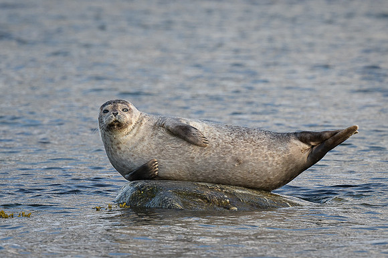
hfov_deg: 3.6
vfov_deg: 2.4
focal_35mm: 570
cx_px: 114
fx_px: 6145
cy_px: 155
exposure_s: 1/800
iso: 800
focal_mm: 350
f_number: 8
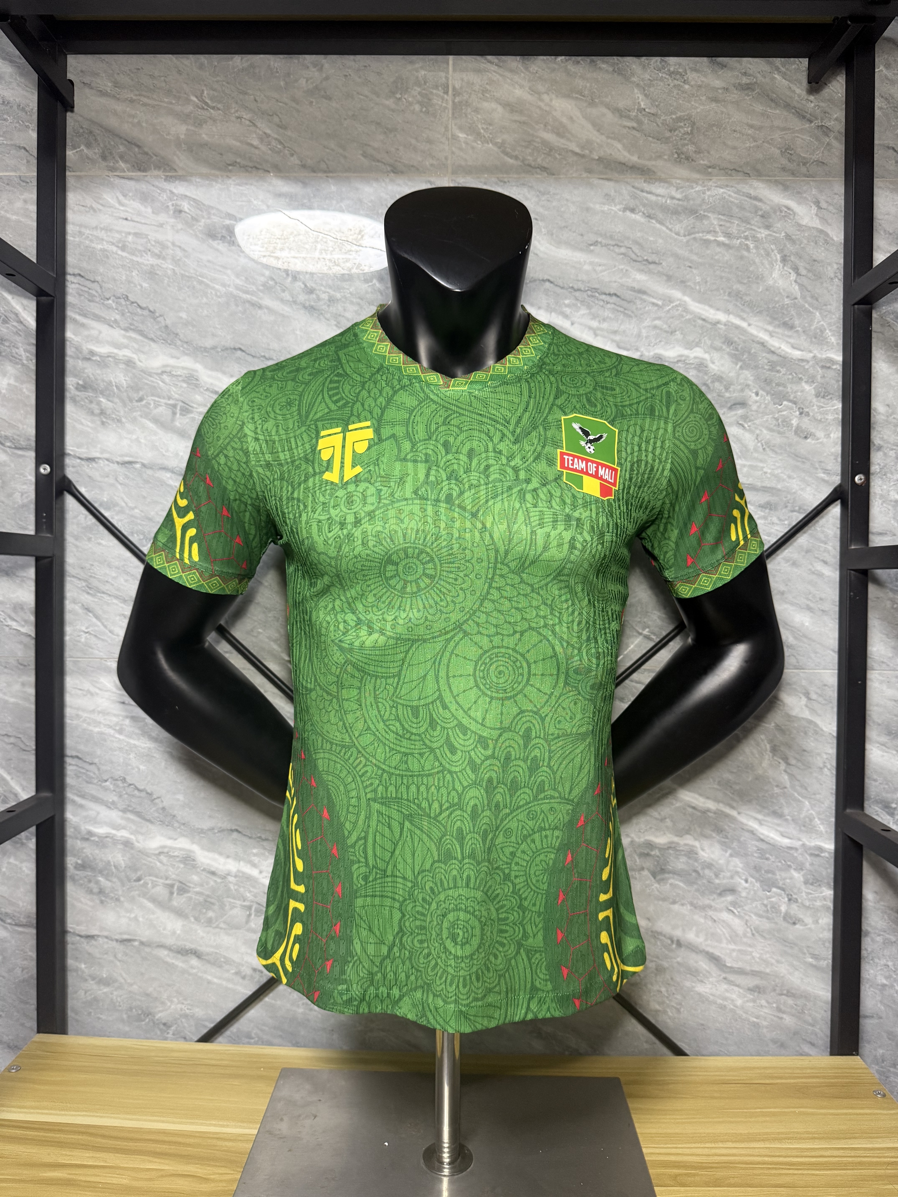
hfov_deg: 56.8
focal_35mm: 24
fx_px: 830
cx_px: 449
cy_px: 598
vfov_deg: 71.6
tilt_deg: -0.9
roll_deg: -1.0
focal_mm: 6.76
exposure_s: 1/60
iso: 250
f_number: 1.78
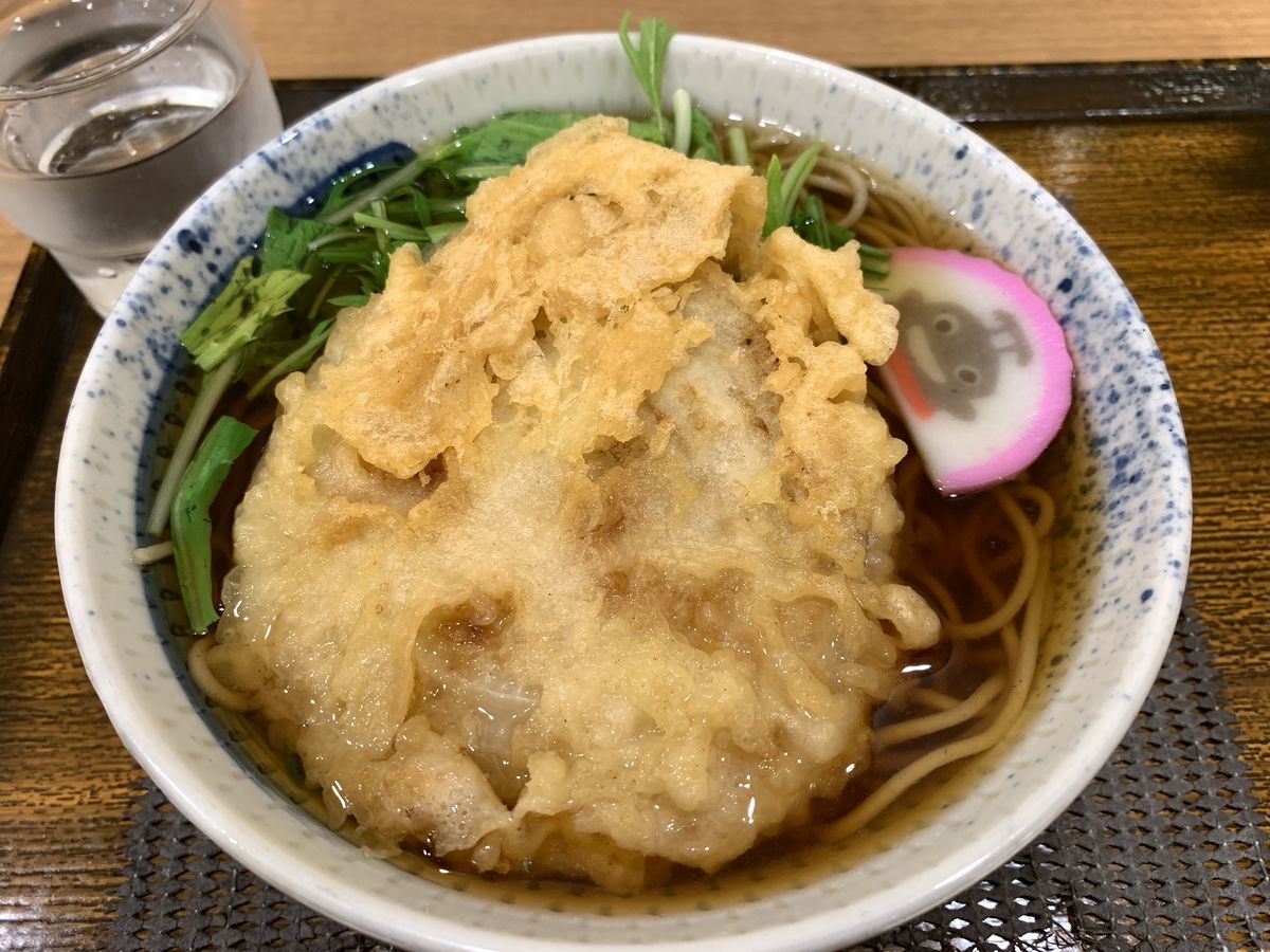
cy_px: 476
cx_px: 635
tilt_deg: -59.0
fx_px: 954
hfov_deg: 67.3
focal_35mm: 26
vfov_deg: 53.1
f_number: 1.8
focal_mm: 4.25
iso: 80
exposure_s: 1/93
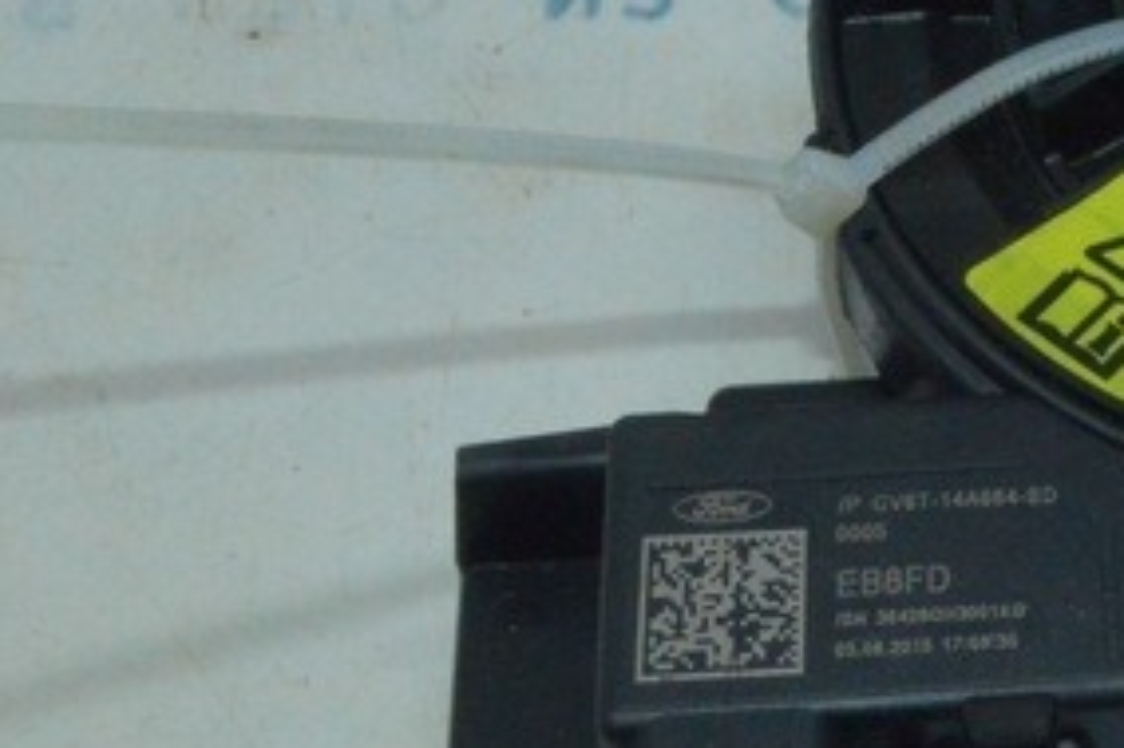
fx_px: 3370
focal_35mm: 108
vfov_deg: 12.6
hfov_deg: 17.9
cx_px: 1377
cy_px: 208
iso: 2800
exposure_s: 1/40
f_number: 22
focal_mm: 20
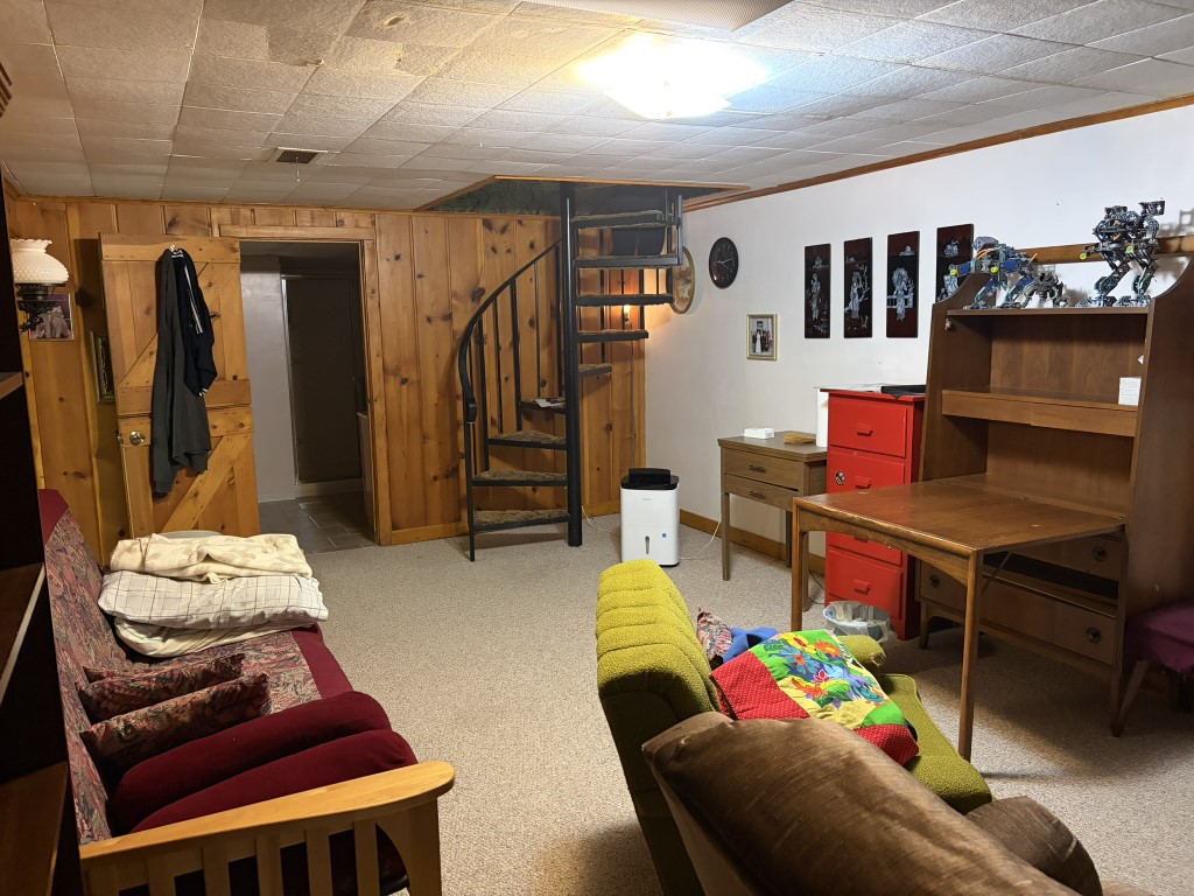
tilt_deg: -7.8
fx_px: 897
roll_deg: +1.8
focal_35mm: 26
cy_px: 448
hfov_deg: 67.3
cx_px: 597
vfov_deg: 53.1
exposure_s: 1/40
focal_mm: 5.96
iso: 500
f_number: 1.6
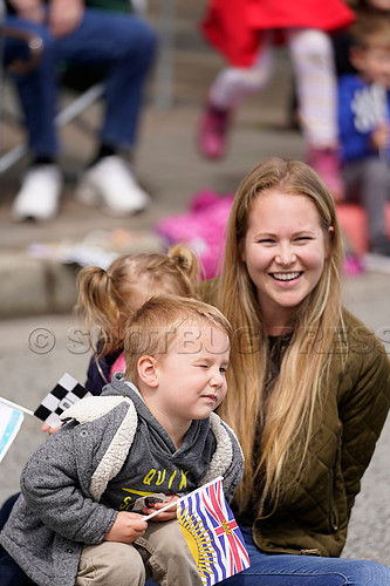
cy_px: 333
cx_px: 217
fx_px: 3285
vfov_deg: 10.2
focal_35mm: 202
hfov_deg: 6.8
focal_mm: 174
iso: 125
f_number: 2.8
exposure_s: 1/400
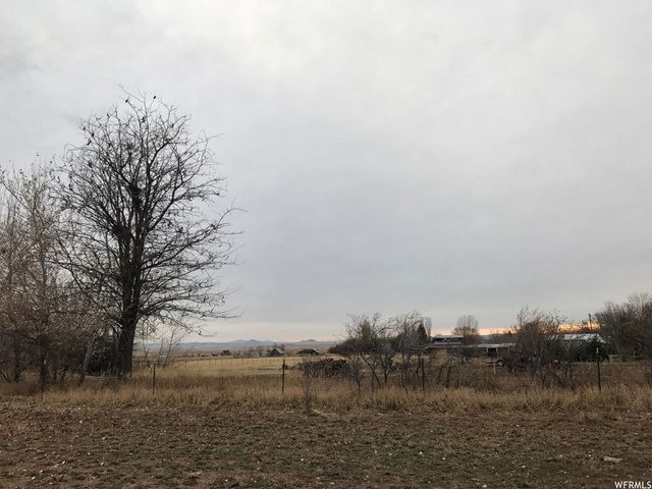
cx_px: 326
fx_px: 527
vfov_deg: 49.7
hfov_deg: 63.4
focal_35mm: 28
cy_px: 244
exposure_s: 1/120
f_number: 1.8
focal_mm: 3.99
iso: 25
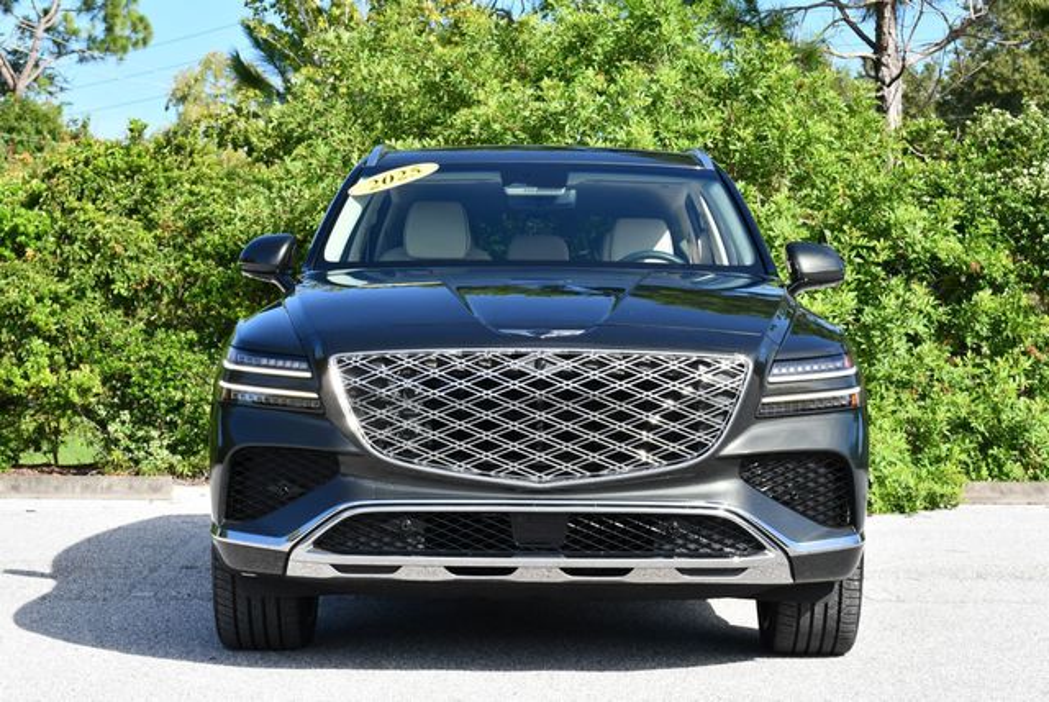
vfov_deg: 16.3
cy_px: 351
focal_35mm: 84
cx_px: 524
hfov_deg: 24.2
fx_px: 2450
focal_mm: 42
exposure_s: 1/250
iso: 200
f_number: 8
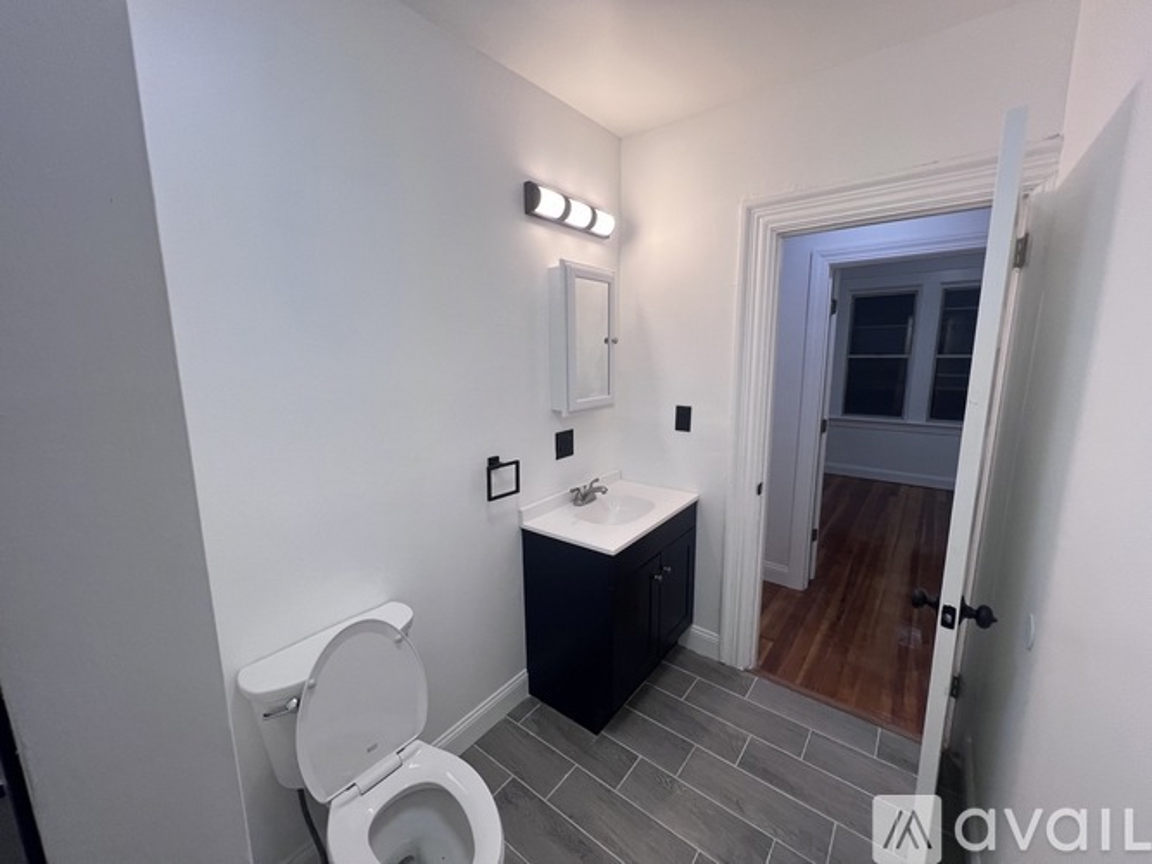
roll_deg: +0.6
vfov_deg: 89.9
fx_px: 433
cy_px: 432
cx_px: 576
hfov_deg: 106.2
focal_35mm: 13
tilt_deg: -11.6
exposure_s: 1/120
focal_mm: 1.57
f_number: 1.8
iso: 80
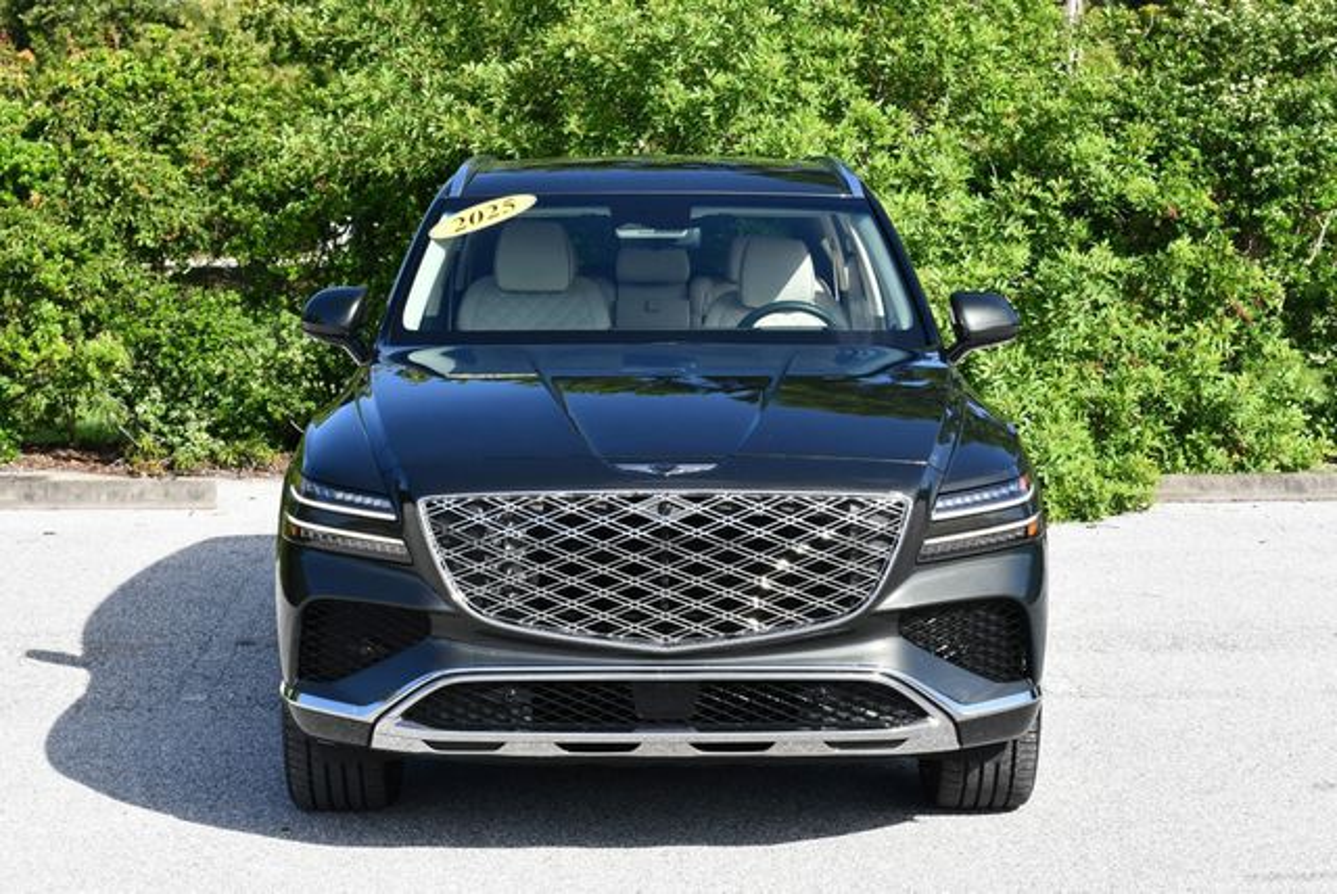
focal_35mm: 80
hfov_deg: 25.3
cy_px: 447
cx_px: 668
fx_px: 2974
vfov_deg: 17.1
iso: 200
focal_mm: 40
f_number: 8
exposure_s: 1/250
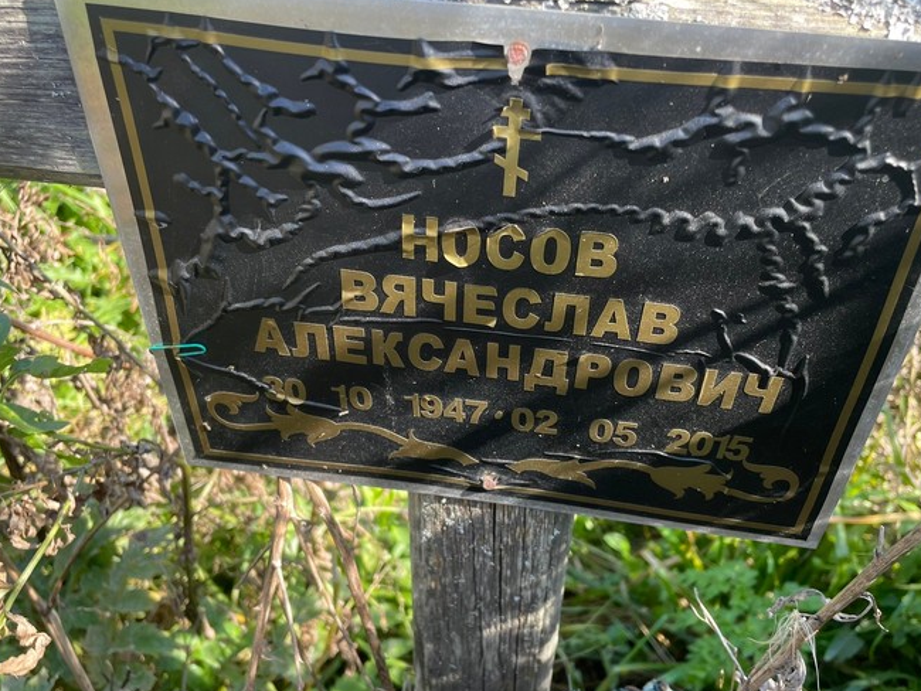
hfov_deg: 56.8
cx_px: 485
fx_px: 852
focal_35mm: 32
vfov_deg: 44.2
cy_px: 364
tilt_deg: -47.8
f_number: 1.6
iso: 32
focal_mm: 4.2
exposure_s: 1/252
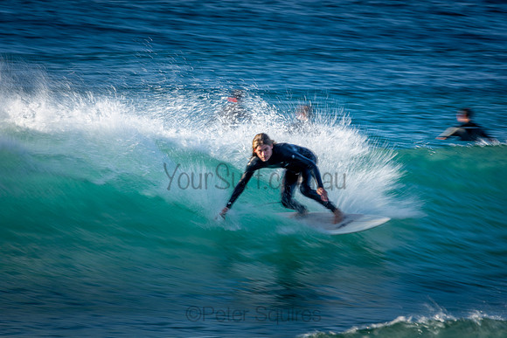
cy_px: 169
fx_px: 10564
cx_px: 254
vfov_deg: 1.8
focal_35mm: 750
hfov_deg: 2.7
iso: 100
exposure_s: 1/30
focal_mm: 500
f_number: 18
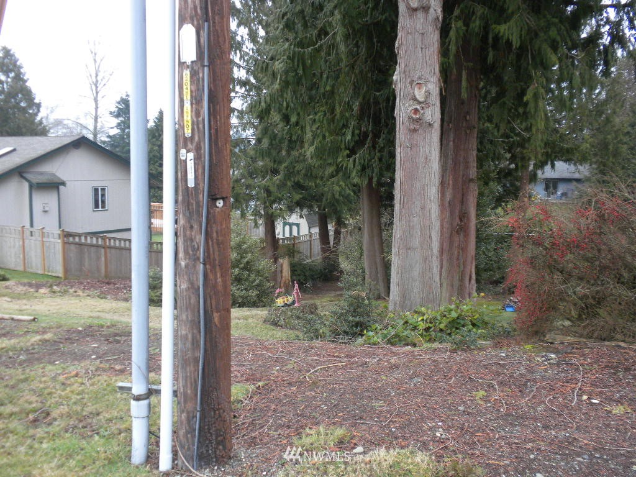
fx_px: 680
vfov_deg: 38.7
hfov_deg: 50.1
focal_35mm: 37
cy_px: 238
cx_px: 318
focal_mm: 6.6
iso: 179
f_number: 3.5
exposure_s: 1/46.2
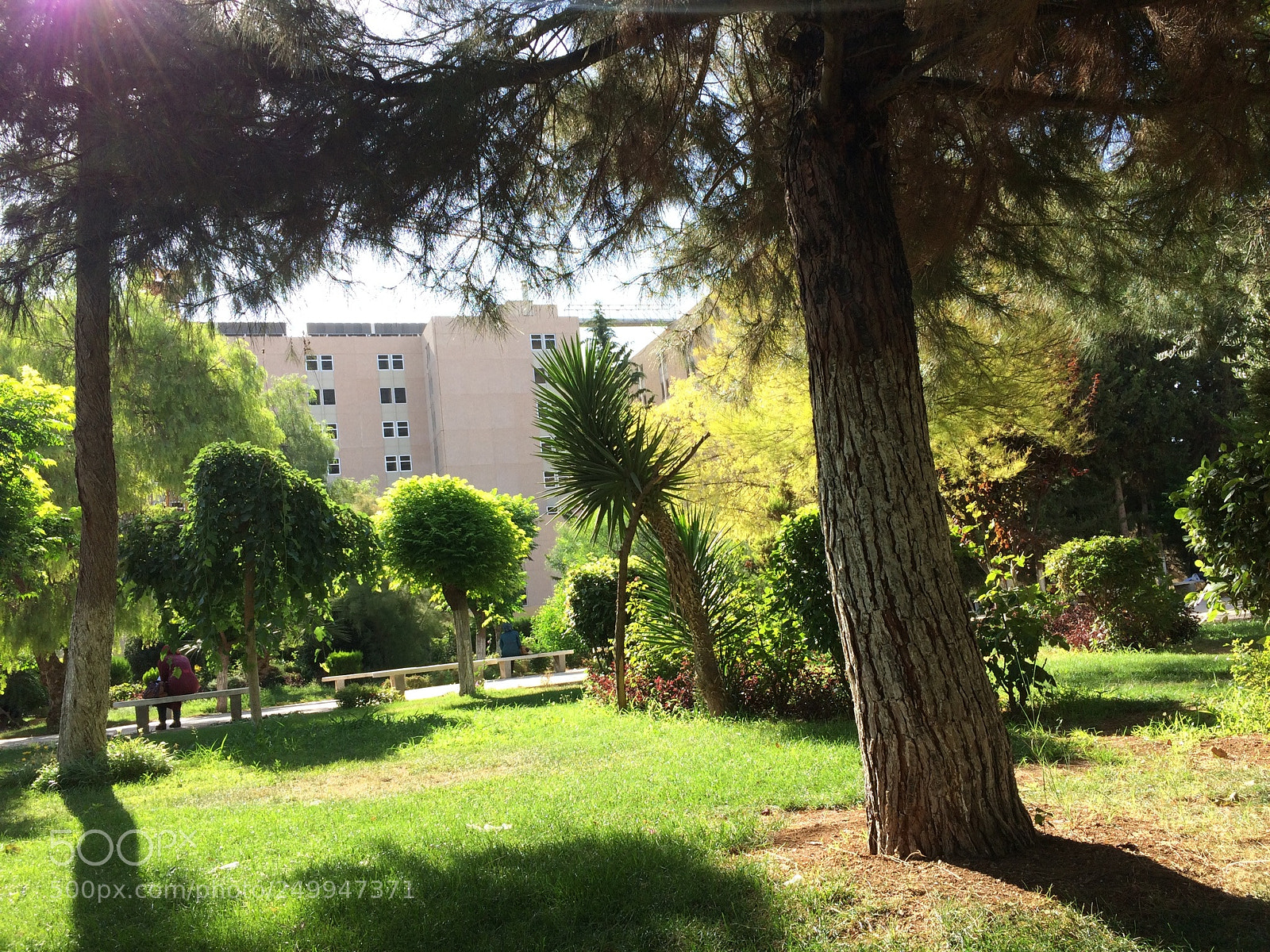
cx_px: 635
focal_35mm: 29
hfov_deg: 61.7
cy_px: 476
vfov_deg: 48.2
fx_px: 1064
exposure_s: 1/483
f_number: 2.2
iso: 32
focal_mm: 4.15
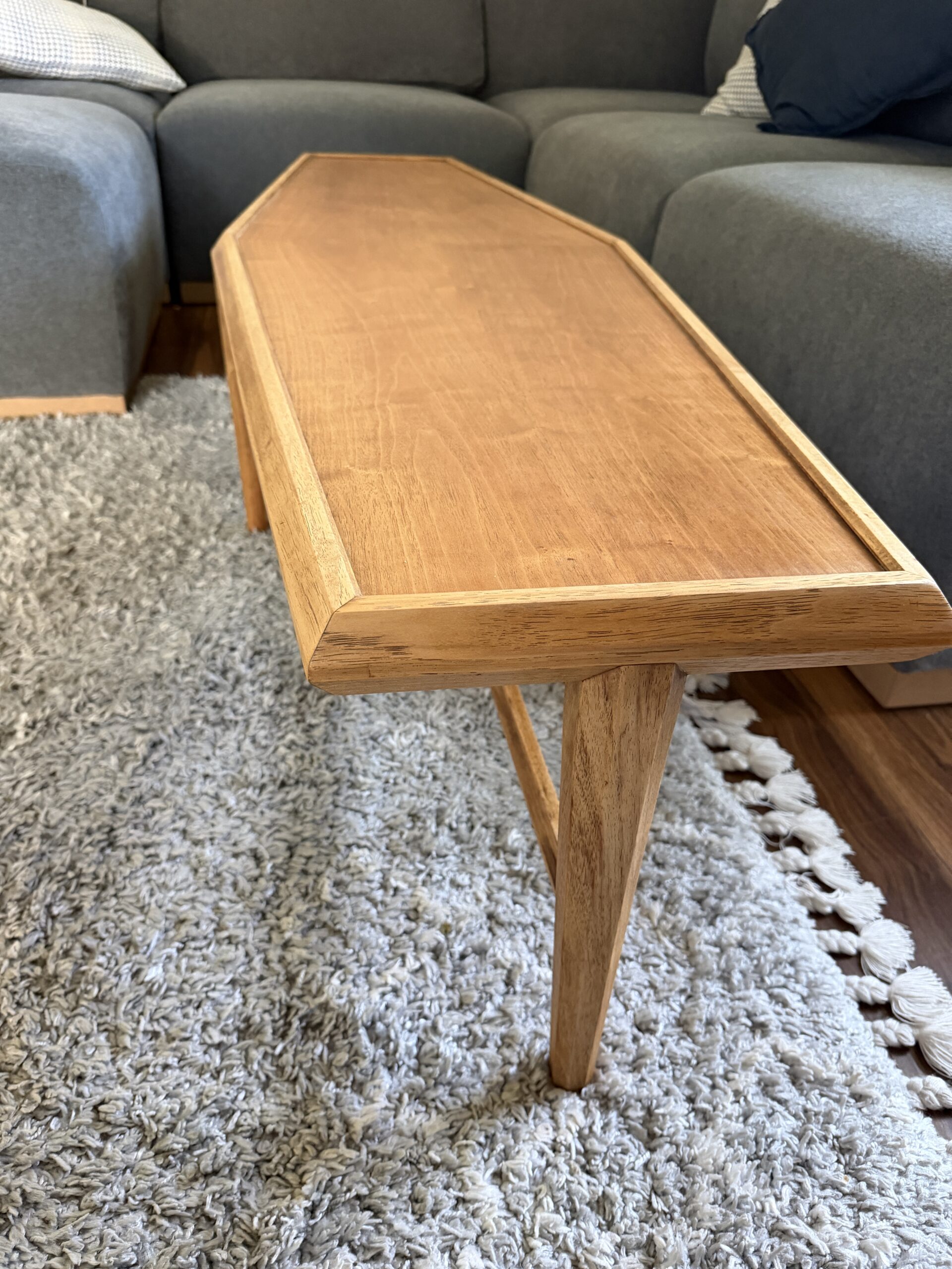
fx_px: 880
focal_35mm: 24
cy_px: 634
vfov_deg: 71.6
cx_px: 476
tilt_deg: -32.3
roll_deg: -2.6
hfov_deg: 56.8
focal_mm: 6.76
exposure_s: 1/60
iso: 500
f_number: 1.78
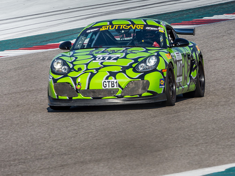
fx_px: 4080
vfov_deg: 2.5
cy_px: 88
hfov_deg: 3.3
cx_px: 118
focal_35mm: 601
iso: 200
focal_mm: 300
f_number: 14
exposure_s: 1/250
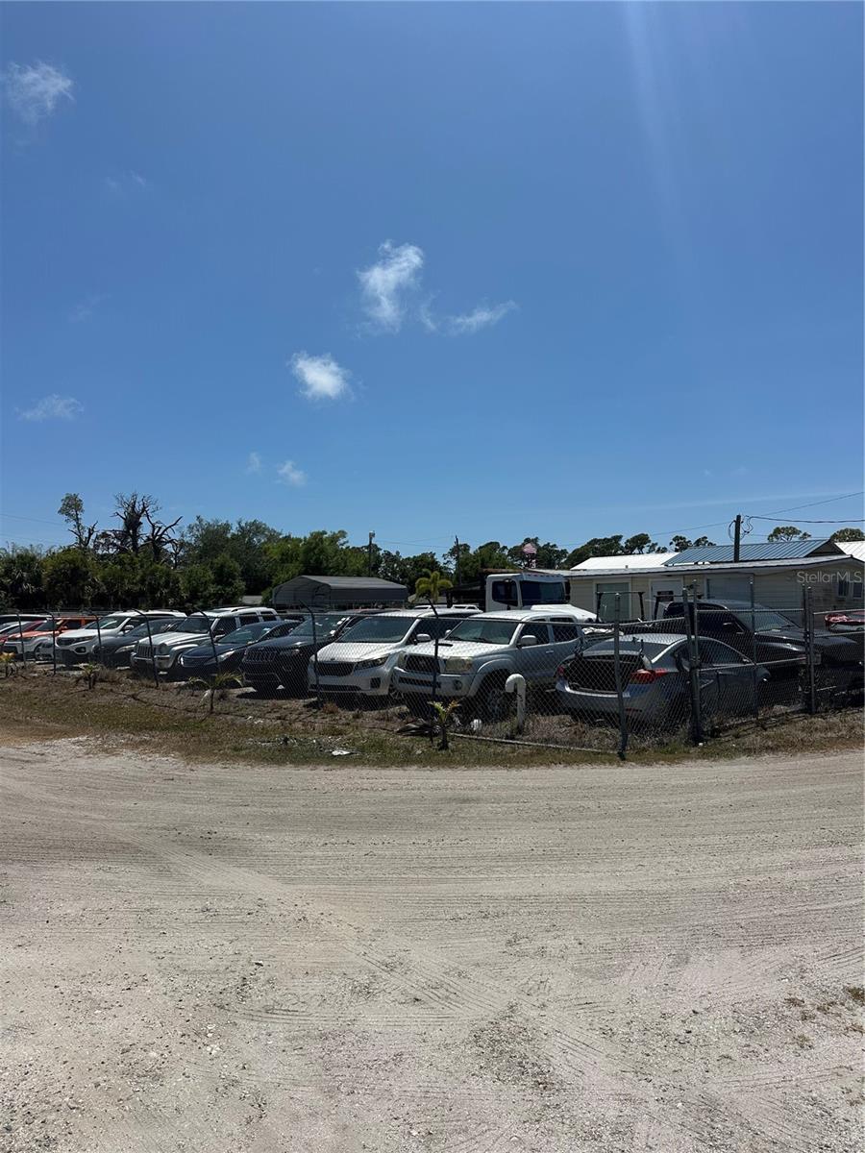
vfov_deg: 71.6
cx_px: 432
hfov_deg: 56.8
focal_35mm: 24
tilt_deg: +2.1
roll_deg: -0.7
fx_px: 800
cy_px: 576
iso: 80
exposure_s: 1/10753
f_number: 1.78
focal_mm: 6.86
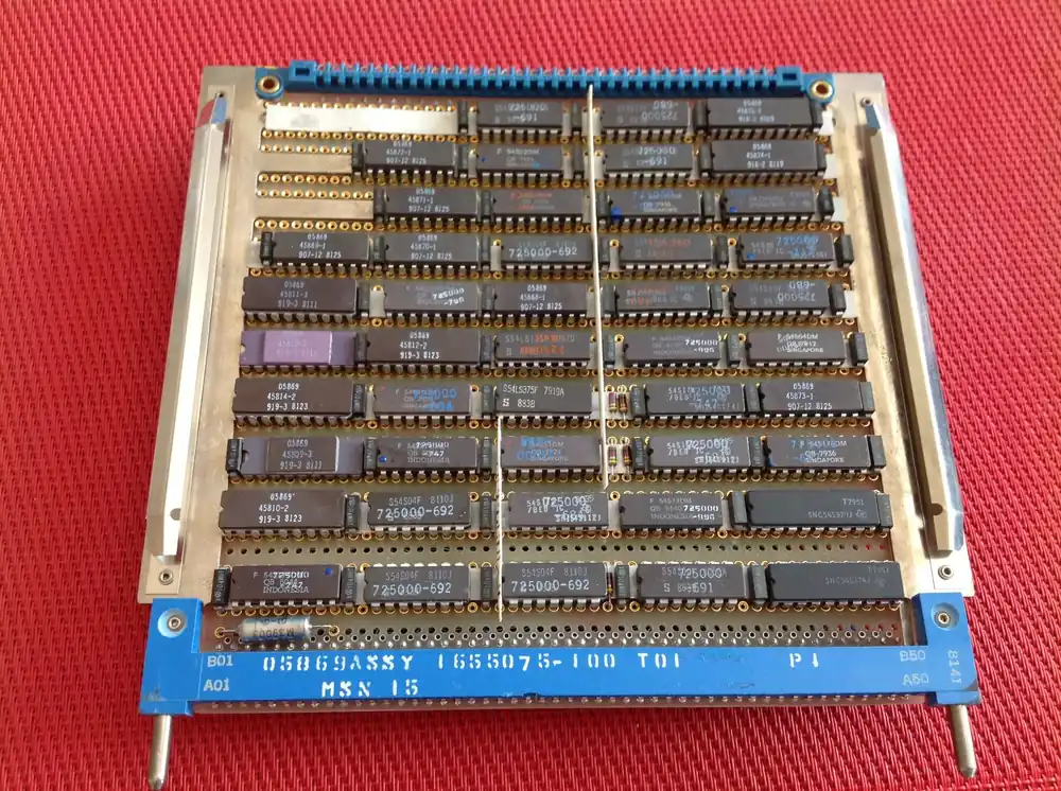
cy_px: 396
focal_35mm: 35
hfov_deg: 52.7
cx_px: 530
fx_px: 1071
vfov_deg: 40.6
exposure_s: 1/15
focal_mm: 4.28
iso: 125
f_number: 2.4
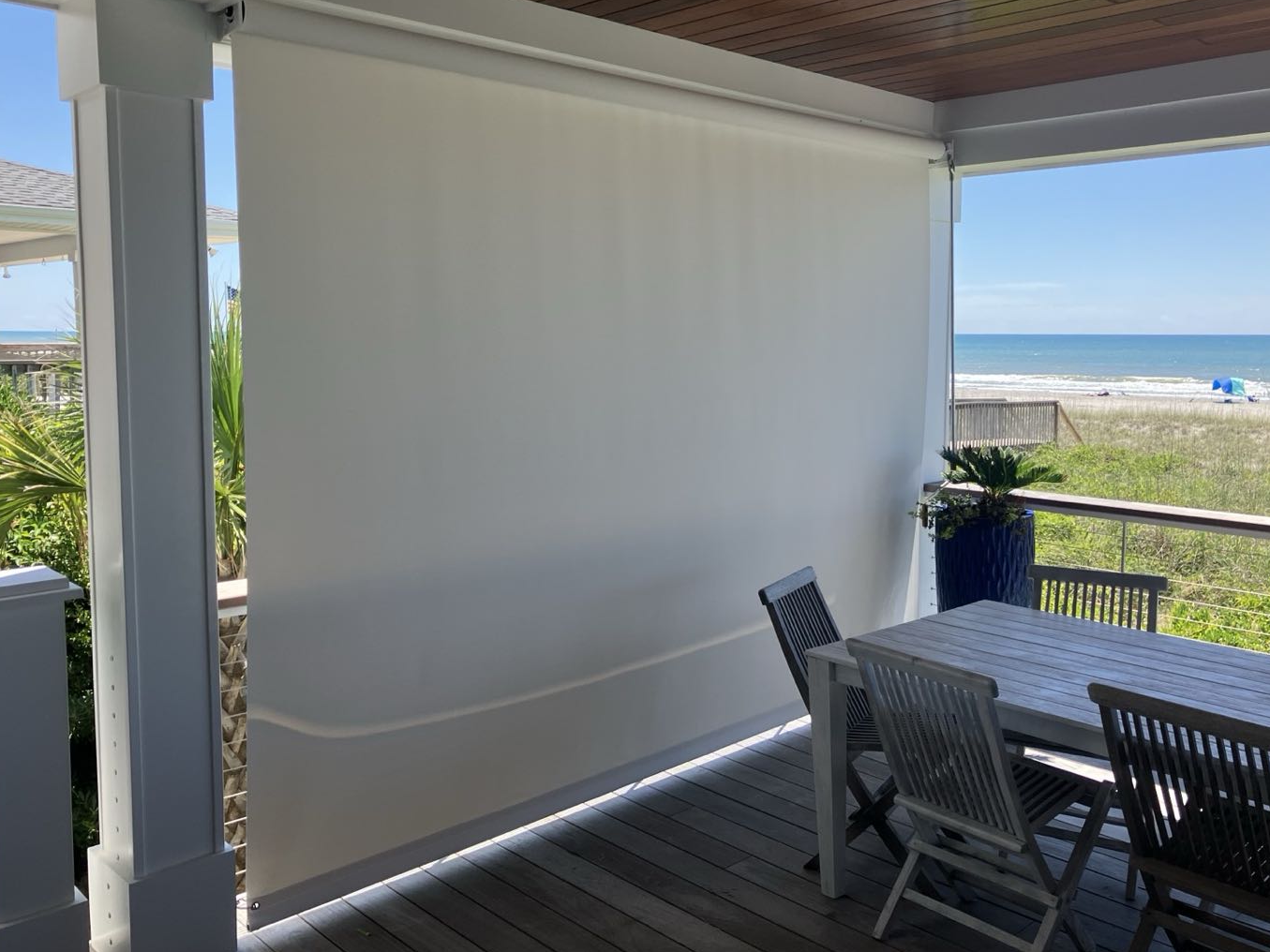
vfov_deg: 45.4
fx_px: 1137
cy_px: 432
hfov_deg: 58.4
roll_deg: -0.5
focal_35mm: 31
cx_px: 634
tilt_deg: -5.3
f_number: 1.8
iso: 32
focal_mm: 3.99
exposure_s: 1/736
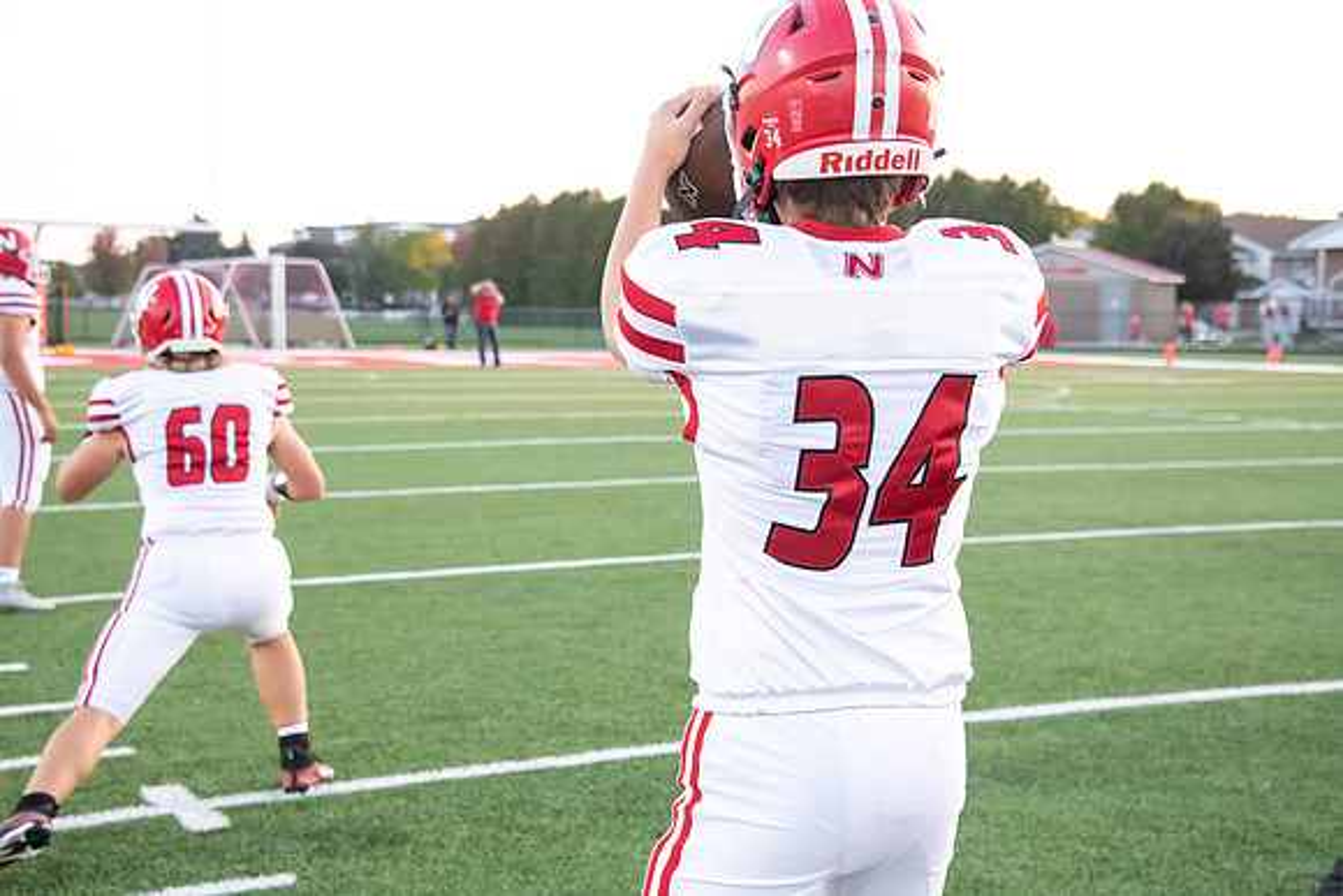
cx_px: 672
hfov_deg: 32.4
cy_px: 448
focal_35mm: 62
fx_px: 2313
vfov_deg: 21.9
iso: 4000
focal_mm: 62
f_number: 5.6
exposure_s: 1/1000
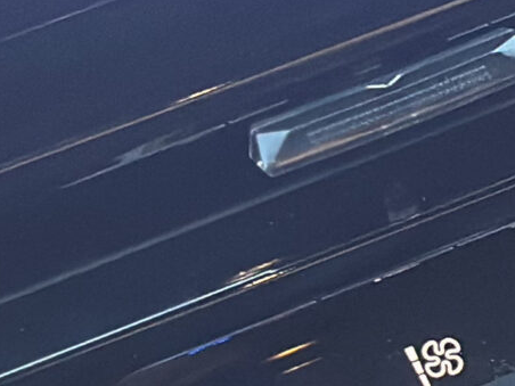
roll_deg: +6.1
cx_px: 917
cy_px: 23
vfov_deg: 5.5
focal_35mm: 272
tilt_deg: -42.1
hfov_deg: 7.1
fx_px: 4047
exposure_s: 1/30
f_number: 1.78
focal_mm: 6.86
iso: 640
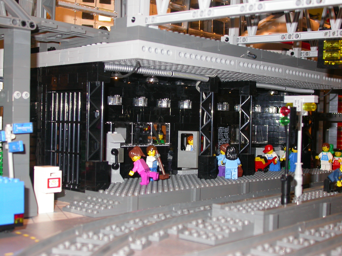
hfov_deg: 36.2
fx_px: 524
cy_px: 128
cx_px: 171
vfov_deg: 27.5
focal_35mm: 53
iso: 100
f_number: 2.9
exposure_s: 1/60.3
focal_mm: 11.1
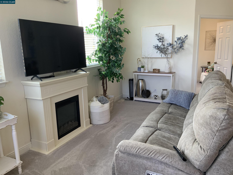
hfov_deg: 61.7
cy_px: 88
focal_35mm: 29
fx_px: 195
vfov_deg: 48.2
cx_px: 116
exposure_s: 1/60
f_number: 1.8
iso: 50
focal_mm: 3
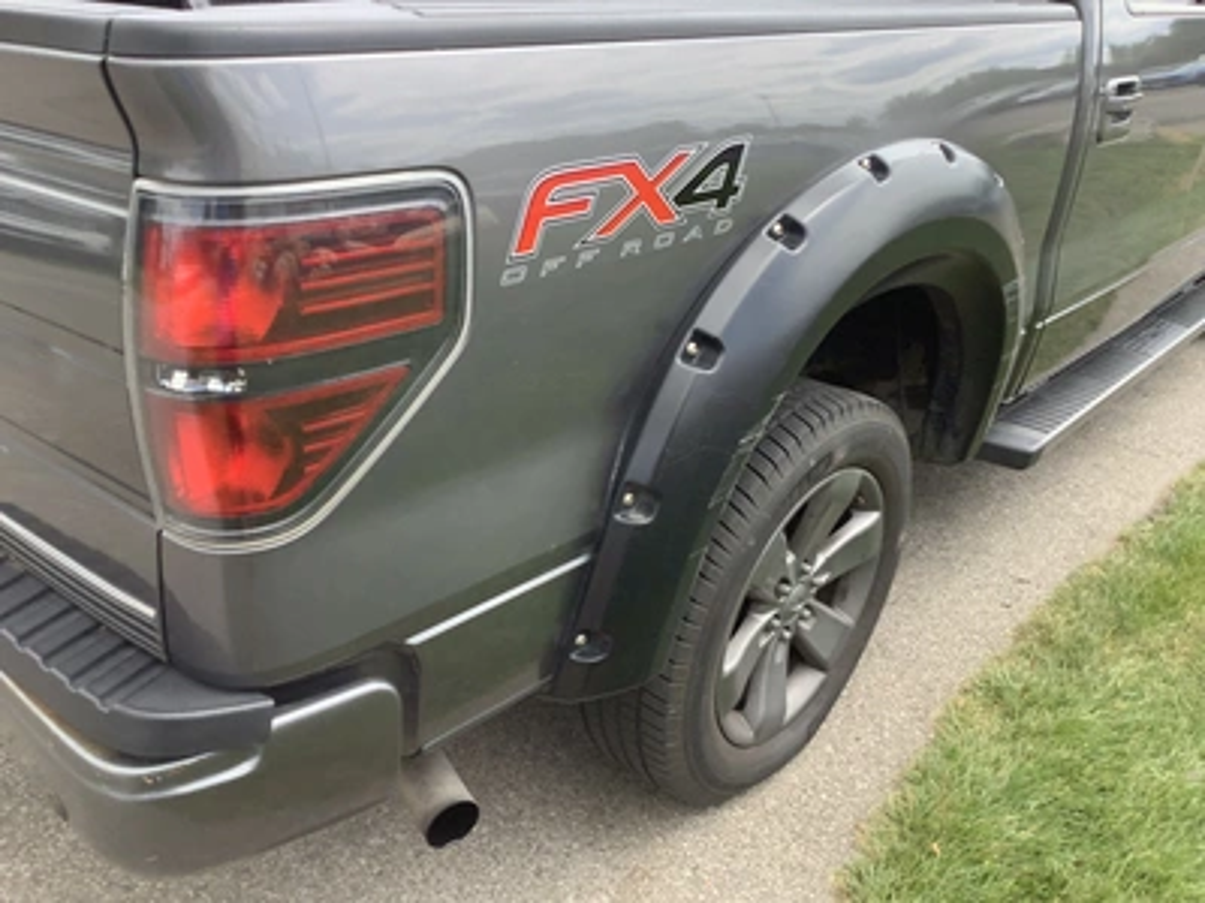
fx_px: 1079
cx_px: 602
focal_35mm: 31
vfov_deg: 45.4
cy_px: 452
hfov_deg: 58.4
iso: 25
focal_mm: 3.3
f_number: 2.4
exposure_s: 1/256
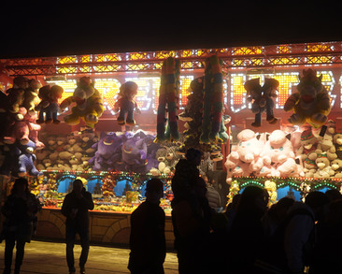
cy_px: 136
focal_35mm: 52
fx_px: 526
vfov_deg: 29.2
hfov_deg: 35.9
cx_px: 203
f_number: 1.4
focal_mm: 30
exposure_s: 1/320
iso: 125
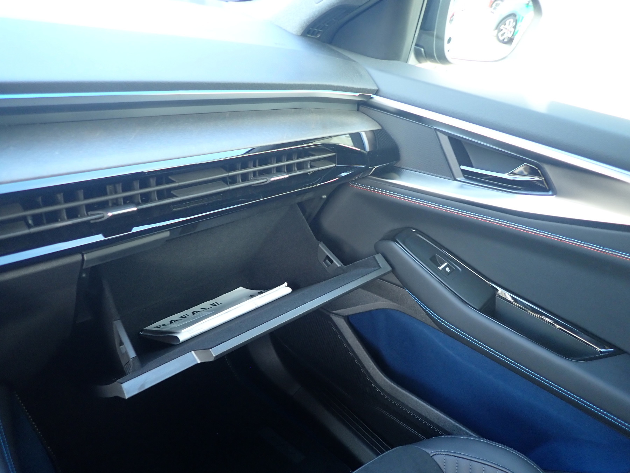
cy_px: 236
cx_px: 315
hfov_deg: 69.4
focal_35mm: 25
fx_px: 455
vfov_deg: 54.9
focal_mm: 4.5
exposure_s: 1/40
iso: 200
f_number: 2
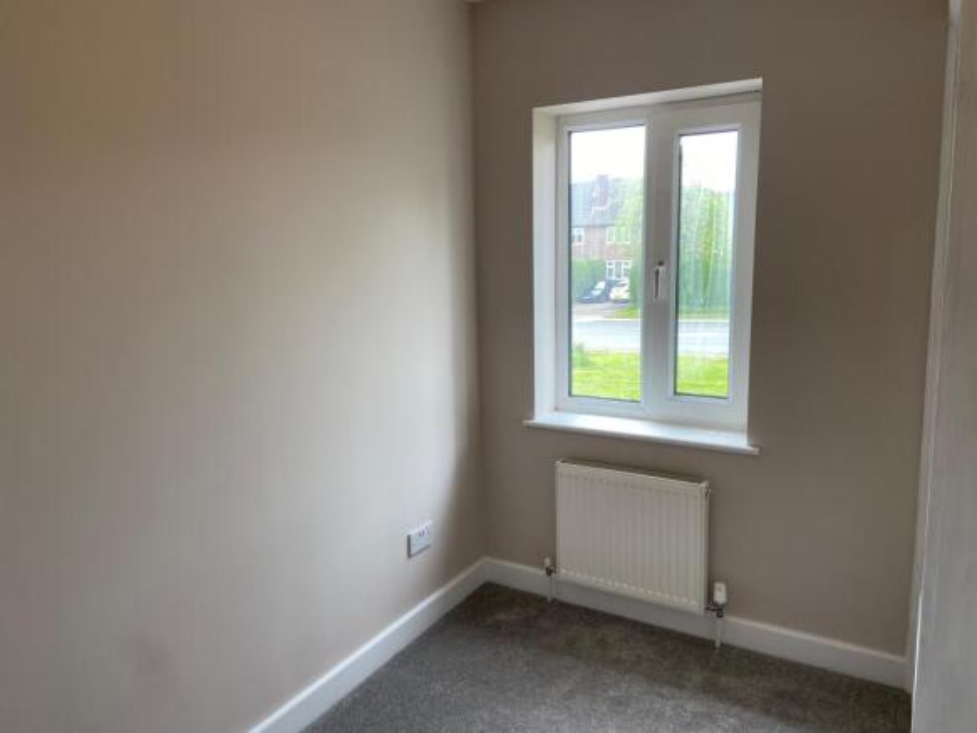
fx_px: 734
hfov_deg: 67.3
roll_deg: +1.4
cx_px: 488
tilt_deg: -8.5
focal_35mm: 26
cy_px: 366
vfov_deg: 53.0
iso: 100
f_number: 1.8
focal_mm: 4.25
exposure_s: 1/100
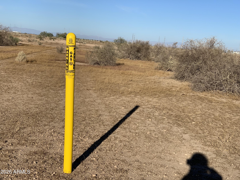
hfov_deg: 36.8
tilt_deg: -8.5
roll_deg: -5.3
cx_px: 120
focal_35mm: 52
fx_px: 361
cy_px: 90
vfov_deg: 28.0
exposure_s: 1/1597
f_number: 2.4
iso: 16
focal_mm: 6
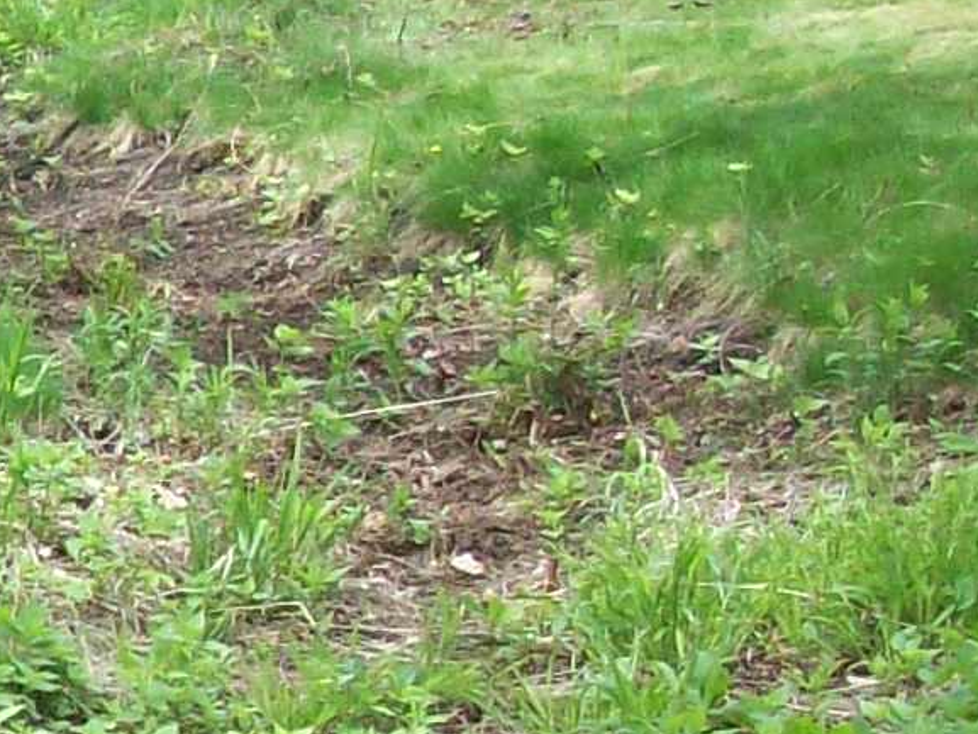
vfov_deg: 7.6
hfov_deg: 9.0
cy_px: 653
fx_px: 5539
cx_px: -1442
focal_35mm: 196
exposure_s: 1/258
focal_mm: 6.2
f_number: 2.8
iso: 80
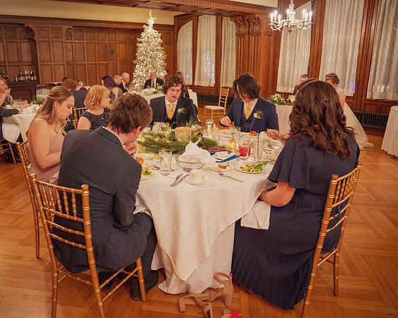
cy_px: 159
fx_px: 324
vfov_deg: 52.3
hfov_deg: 62.9
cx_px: 177
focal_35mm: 28
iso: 6400
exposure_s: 1/125
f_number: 2.8
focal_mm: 24
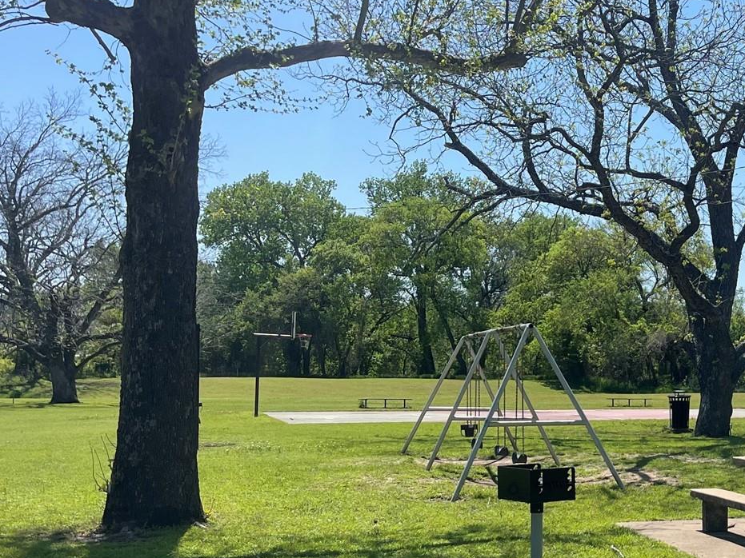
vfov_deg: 26.3
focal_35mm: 55
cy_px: 389
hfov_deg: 32.0
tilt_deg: -1.3
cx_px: 755
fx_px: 1184
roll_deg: -0.4
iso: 32
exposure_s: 1/3344
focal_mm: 5.1
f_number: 1.6
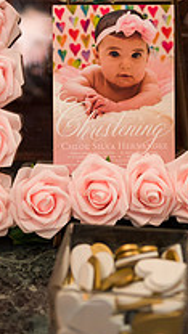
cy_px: 100
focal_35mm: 95
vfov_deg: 22.3
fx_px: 842
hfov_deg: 12.7
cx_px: 115
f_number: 3.2
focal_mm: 42
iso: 1000
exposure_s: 1/125
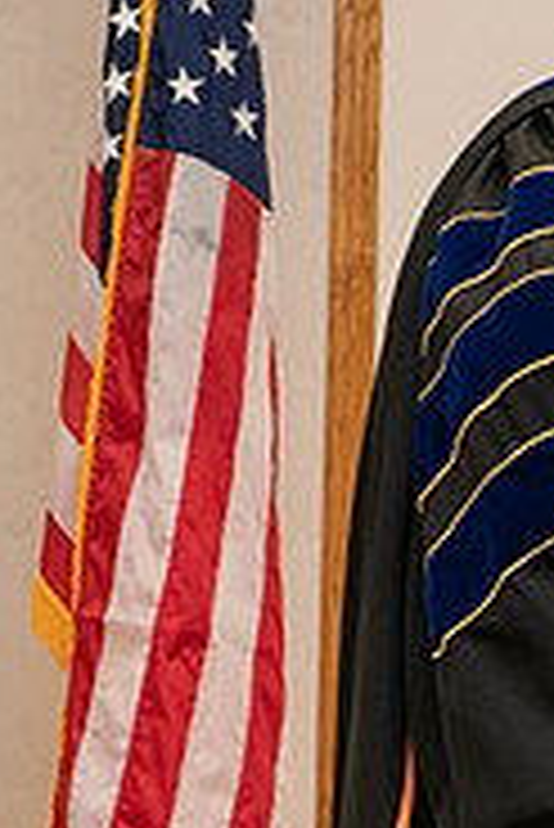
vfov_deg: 10.5
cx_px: 1140
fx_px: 4492
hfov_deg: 6.8
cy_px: 425
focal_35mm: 195
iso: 2000
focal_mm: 62
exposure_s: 1/200
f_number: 5.6
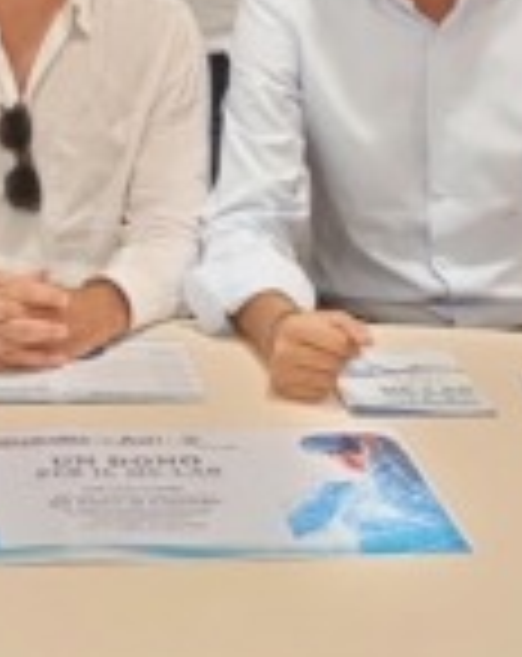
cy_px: -72
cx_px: 148
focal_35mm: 103
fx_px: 1997
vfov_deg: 18.0
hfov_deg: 14.8
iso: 1218
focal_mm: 6.14
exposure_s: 1/100
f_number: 1.65
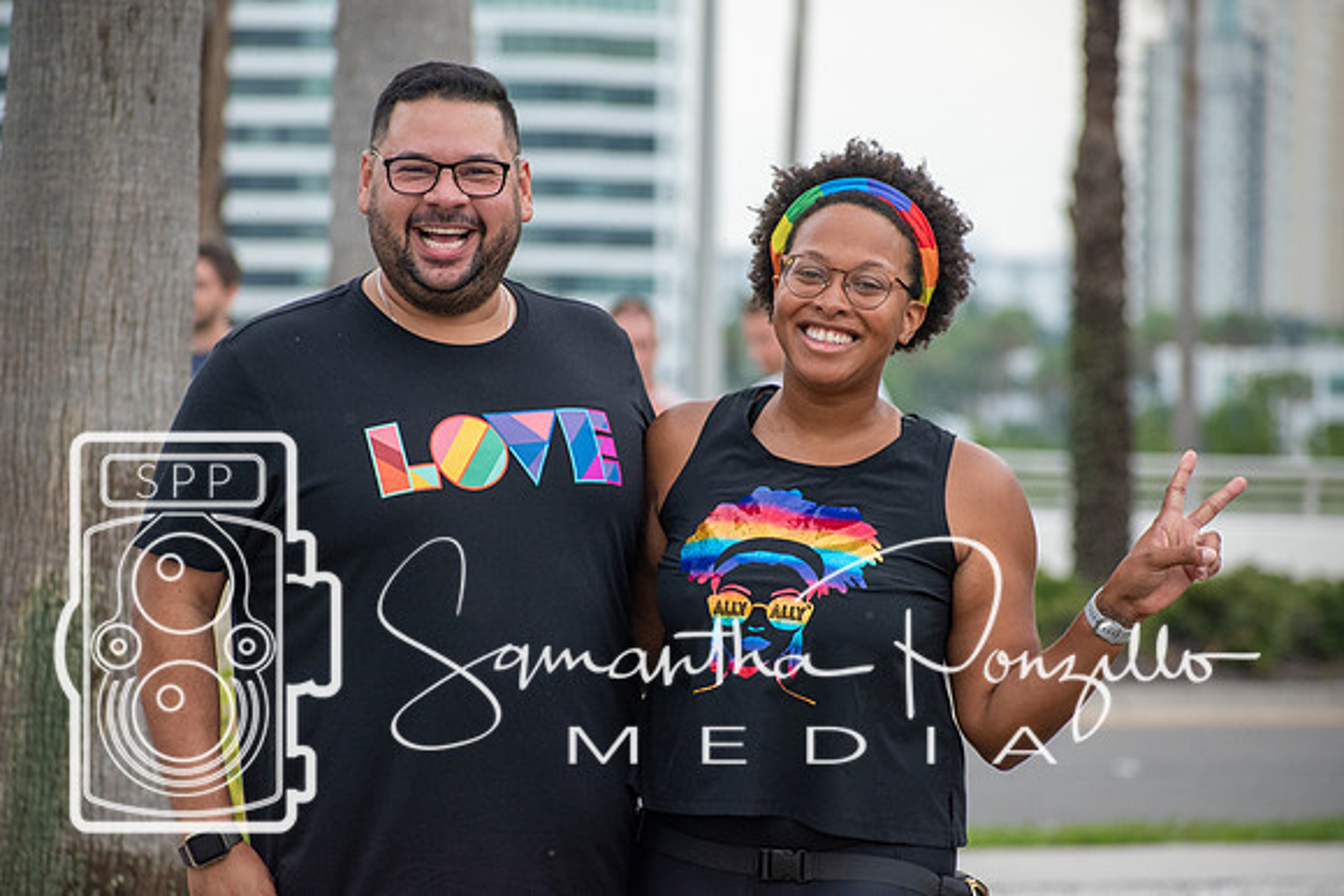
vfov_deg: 5.7
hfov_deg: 8.6
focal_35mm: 240
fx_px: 8962
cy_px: 448
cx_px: 672
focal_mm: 160
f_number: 5
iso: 800
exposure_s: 1/800
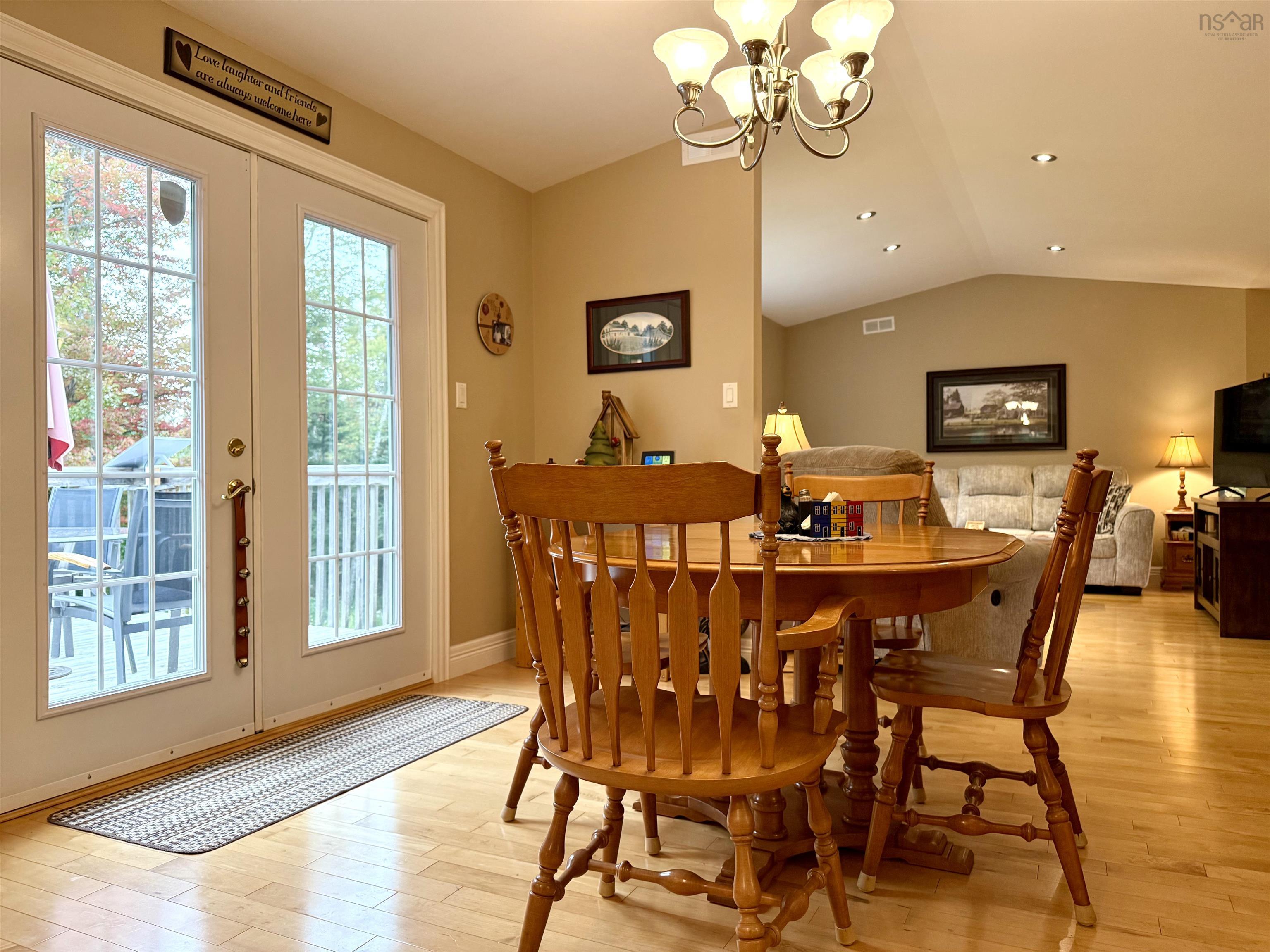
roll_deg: +0.3
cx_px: 635
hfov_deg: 71.6
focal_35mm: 24
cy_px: 476
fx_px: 881
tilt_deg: -0.1
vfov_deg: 56.8
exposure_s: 1/120
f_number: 1.78
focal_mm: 6.76
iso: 250
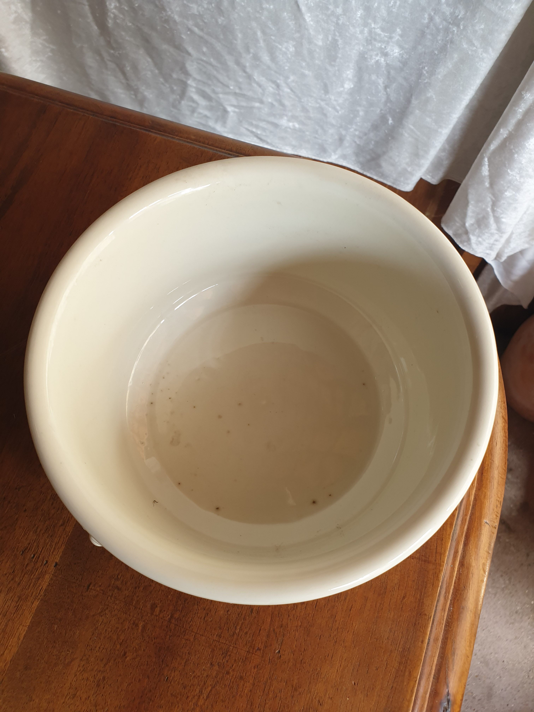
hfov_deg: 53.1
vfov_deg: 67.3
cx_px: 267
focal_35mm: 26
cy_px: 356
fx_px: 535
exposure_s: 1/60
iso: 80
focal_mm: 4.3
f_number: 2.4
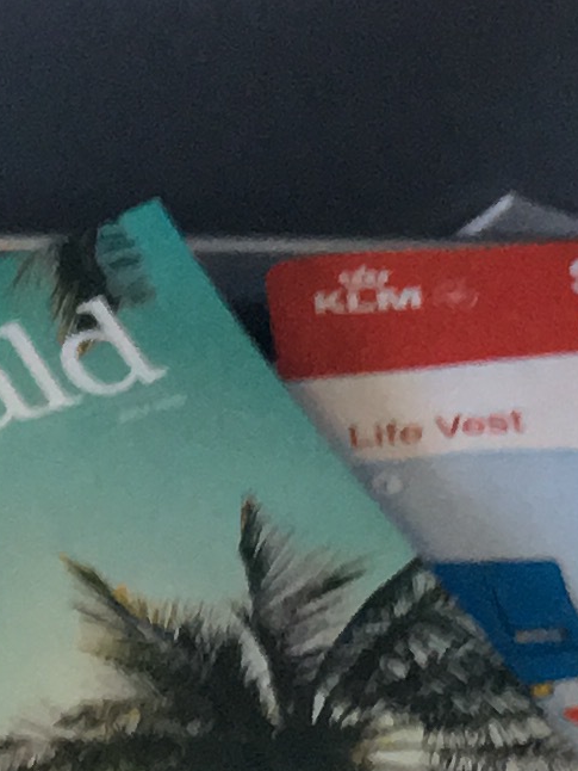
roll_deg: +0.4
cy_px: -21
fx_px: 4027
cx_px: 50
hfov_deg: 8.2
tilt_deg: -26.4
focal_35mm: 181
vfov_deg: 10.8
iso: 200
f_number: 2.2
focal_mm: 4.15
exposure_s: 1/30
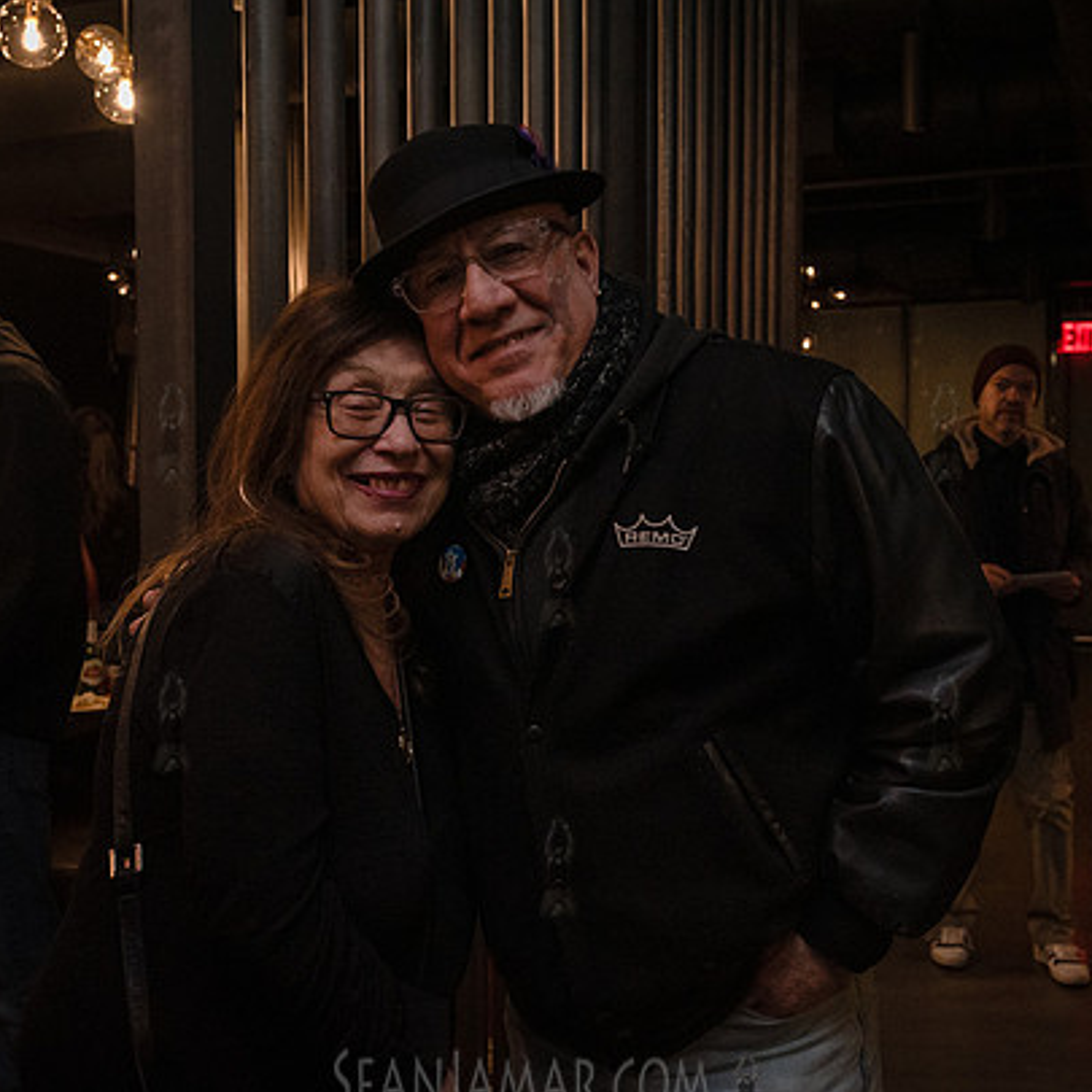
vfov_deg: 40.9
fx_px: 1463
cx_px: 541
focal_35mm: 41
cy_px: 556
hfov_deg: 40.9
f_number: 4
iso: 4000
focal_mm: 28
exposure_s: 1/125
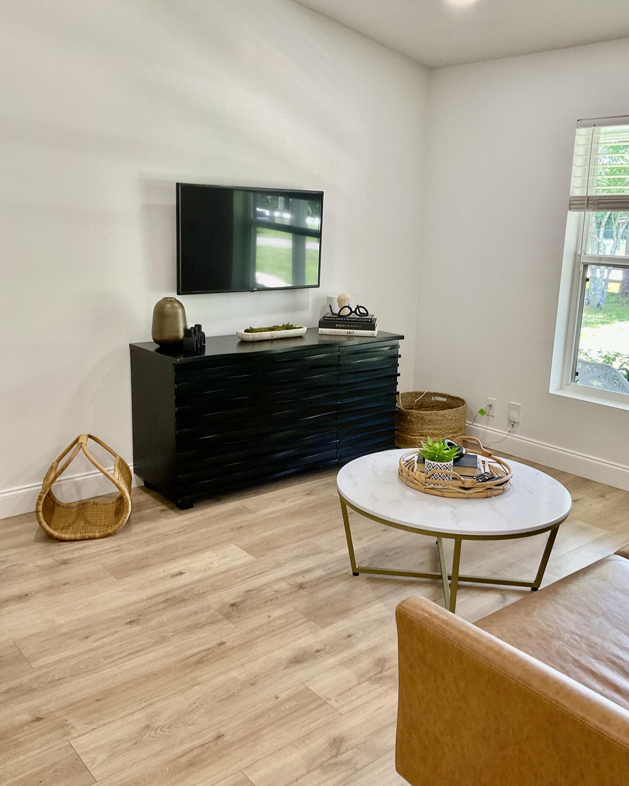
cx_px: 318
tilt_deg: -13.0
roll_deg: -2.1
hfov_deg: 47.1
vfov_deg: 57.2
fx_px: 721
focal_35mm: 31
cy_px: 381
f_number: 1.8
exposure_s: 1/69
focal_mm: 3
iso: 64
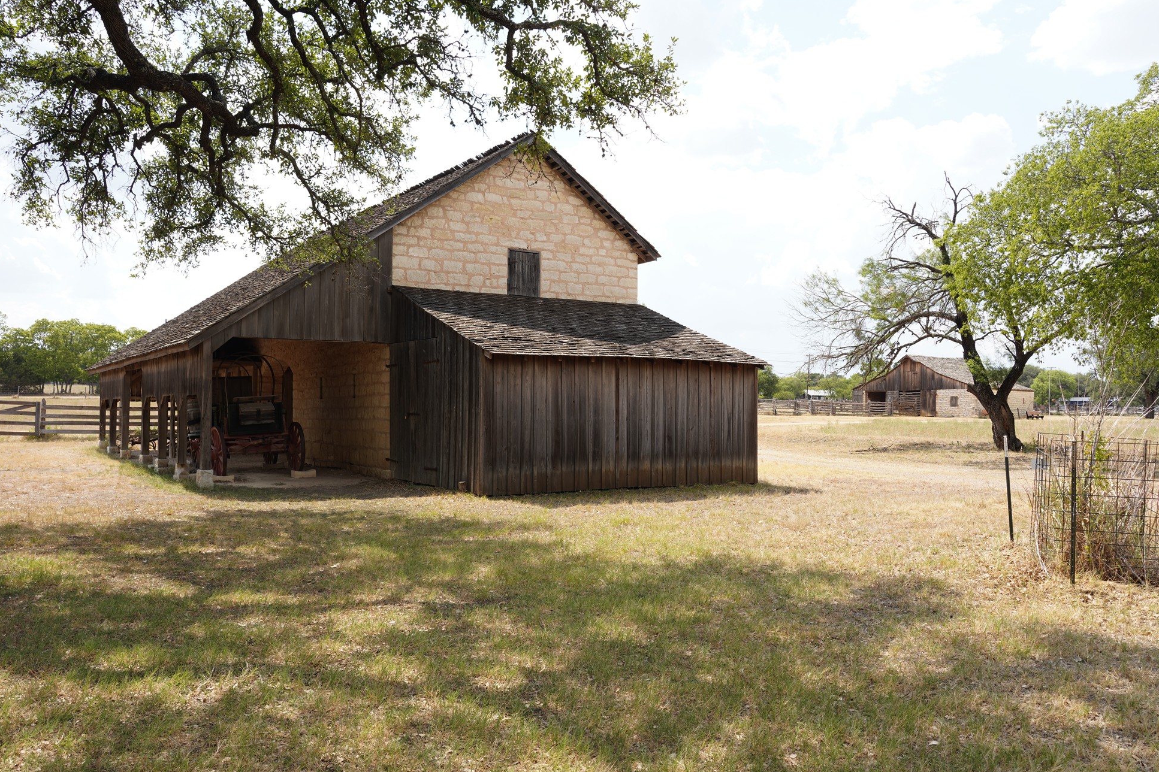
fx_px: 966
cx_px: 569
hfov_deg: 61.9
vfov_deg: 43.6
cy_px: 387
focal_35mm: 30
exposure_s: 1/100
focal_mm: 29
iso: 100
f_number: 9
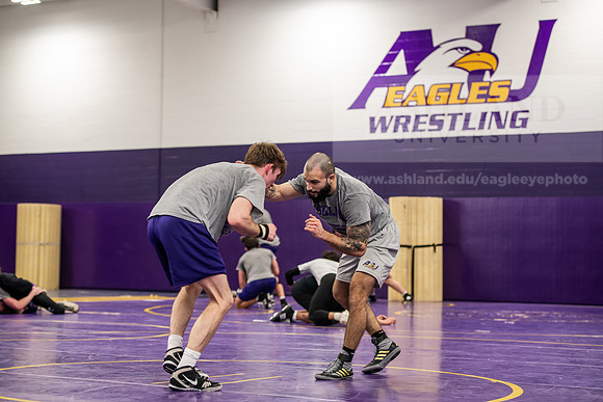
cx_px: 302
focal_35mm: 80
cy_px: 201
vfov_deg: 17.1
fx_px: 1340
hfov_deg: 25.4
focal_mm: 80
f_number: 3.5
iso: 1600
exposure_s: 1/200
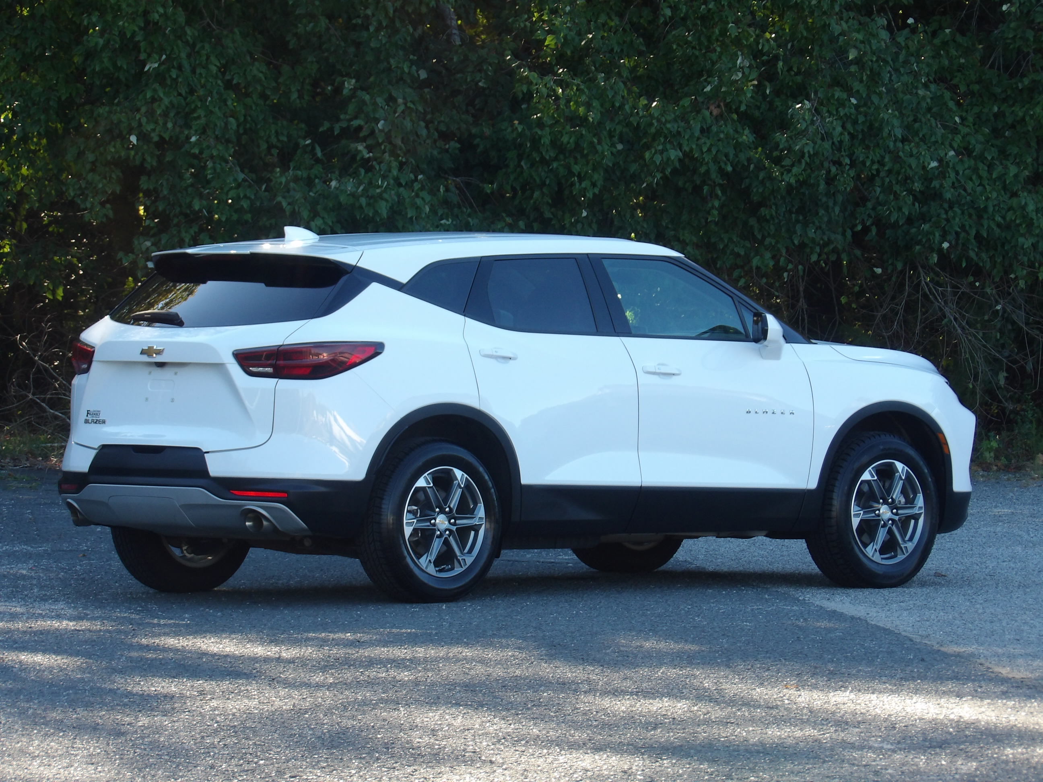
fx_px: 6689
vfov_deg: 6.7
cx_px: 522
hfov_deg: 8.9
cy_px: 391
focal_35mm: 222
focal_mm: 39.8
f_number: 4.5
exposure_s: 1/100
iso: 115
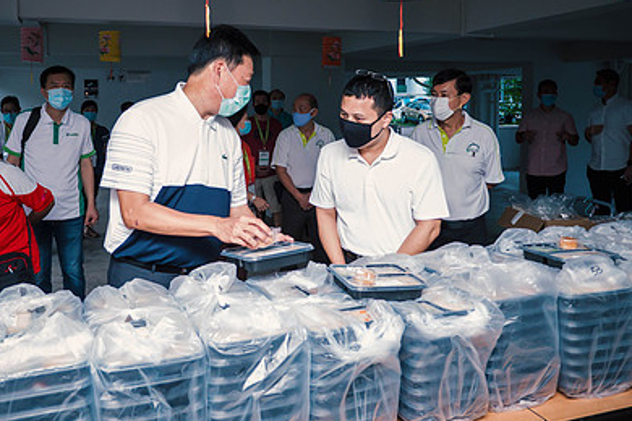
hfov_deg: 55.5
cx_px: 259
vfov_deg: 38.5
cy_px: 147
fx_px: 597
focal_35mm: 34
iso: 1250
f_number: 1.8
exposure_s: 1/125
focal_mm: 11
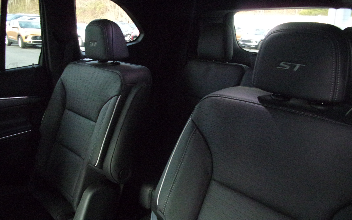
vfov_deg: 41.8
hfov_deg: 62.9
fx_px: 288
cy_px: 103
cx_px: 177
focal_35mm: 30
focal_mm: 5.1
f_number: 3.9
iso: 800
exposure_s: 1/34
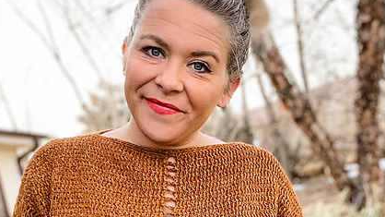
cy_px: 233
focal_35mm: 50
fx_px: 510
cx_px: 216
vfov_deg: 22.7
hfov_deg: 41.3
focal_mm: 2.71
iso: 32
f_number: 2.2
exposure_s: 1/120
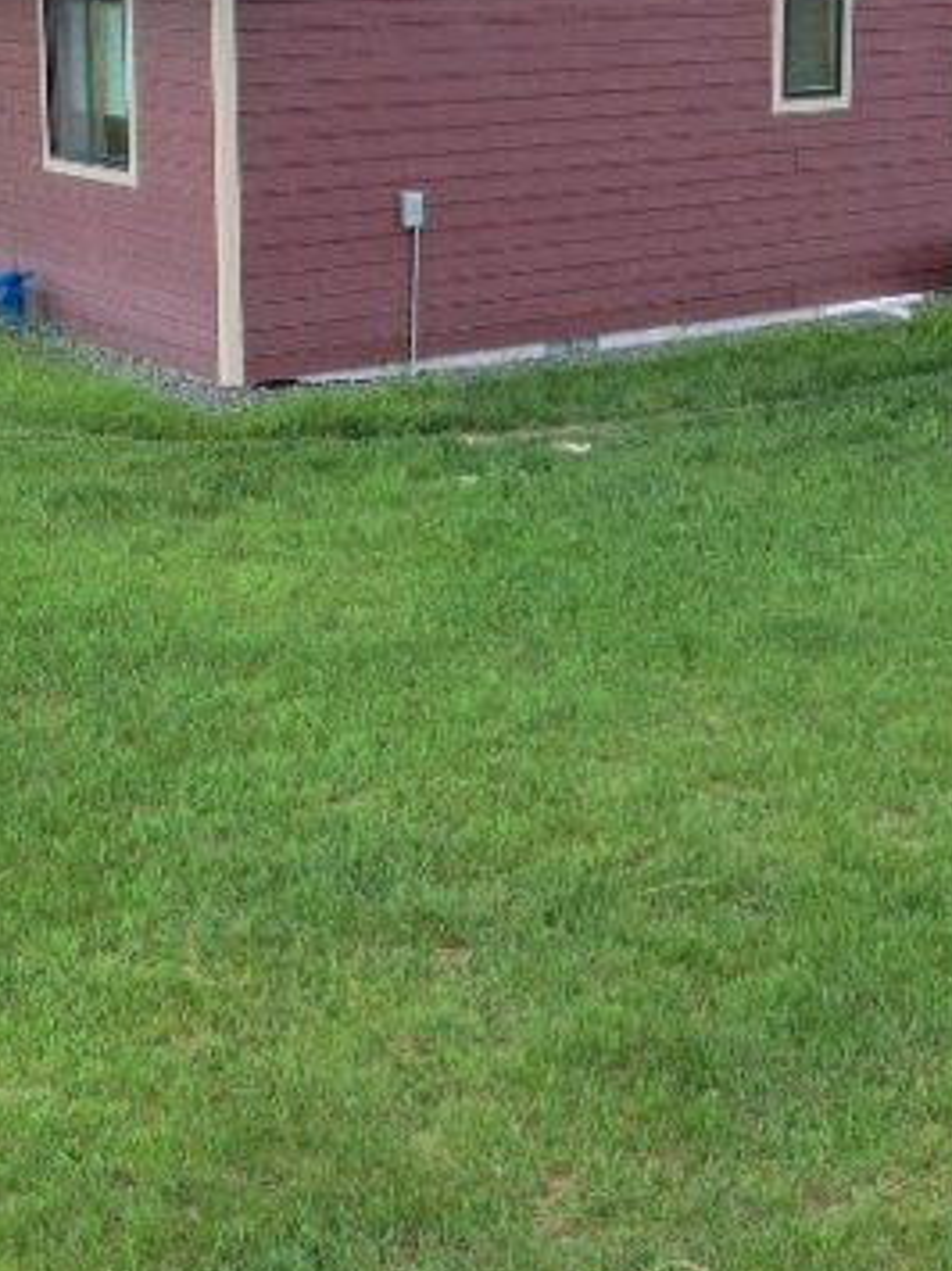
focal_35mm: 61
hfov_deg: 24.0
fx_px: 2238
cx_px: 533
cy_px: 596
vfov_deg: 31.7
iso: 100
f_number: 2.8
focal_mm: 8.38
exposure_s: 1/1000
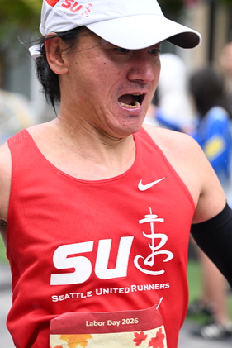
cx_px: 88
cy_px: 161
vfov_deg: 20.0
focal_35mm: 102
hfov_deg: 13.4
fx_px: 985
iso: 1250
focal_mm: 78
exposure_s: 1/1250
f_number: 2.8
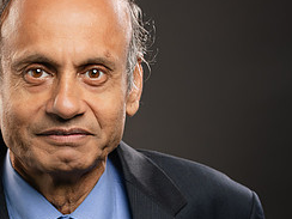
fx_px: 1797
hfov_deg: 9.3
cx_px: 61
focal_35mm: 213
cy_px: 216
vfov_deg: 7.0
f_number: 5
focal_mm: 70
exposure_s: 1/250
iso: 160
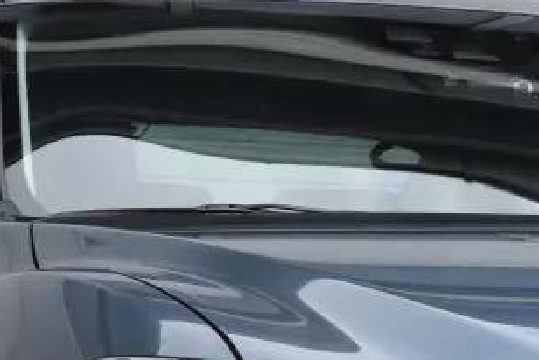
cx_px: 835
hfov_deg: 7.5
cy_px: 390
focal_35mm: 268
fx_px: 4016
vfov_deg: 5.1
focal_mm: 34
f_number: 7.1
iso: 200
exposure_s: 1/250
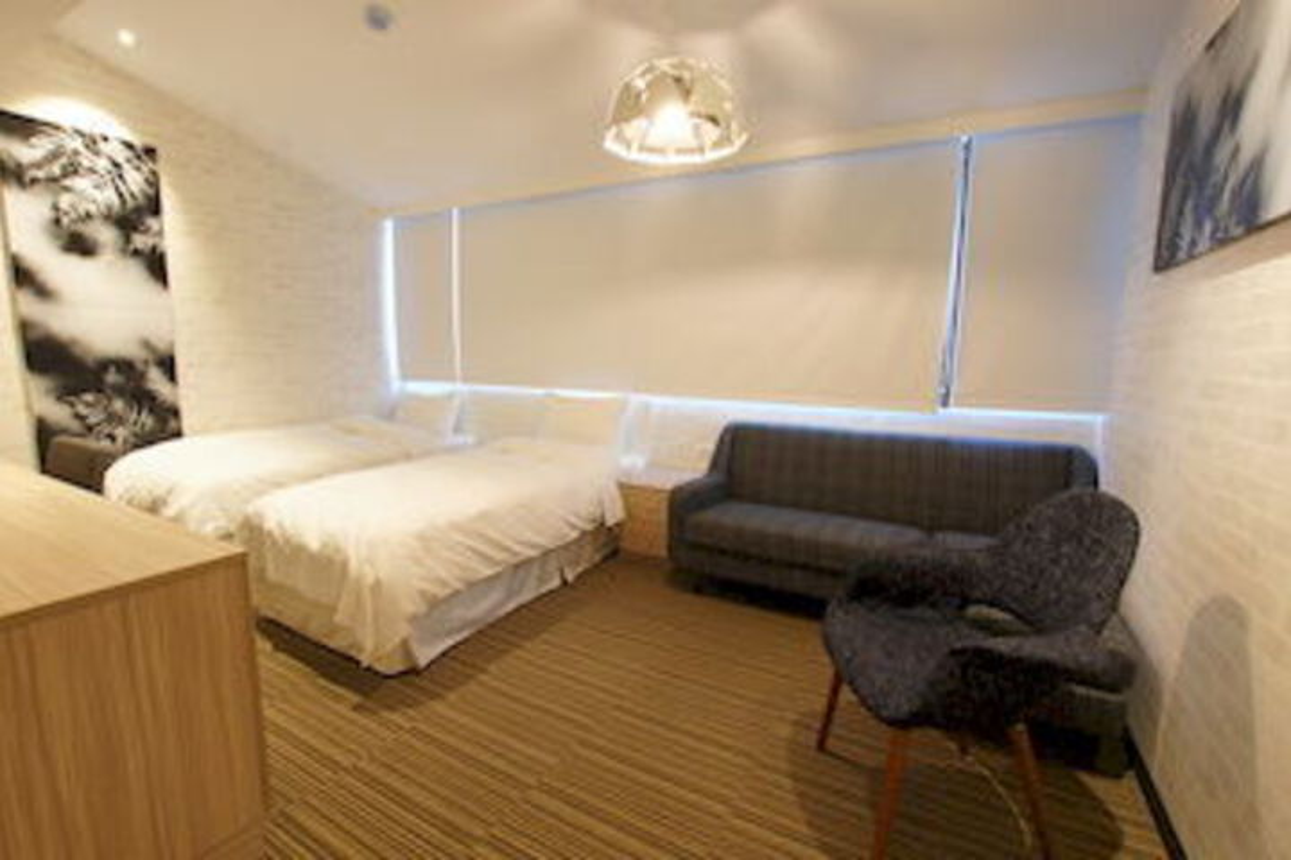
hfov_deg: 100.4
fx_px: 538
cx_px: 646
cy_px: 430
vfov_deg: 77.3
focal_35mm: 15
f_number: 10
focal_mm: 10
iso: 400
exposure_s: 1/2
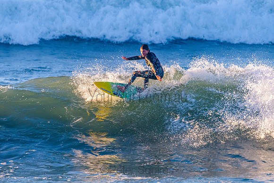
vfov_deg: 2.3
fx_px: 4629
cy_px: 91
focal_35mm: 608
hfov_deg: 3.4
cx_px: 137
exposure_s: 1/2000
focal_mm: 500
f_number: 5.6
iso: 640
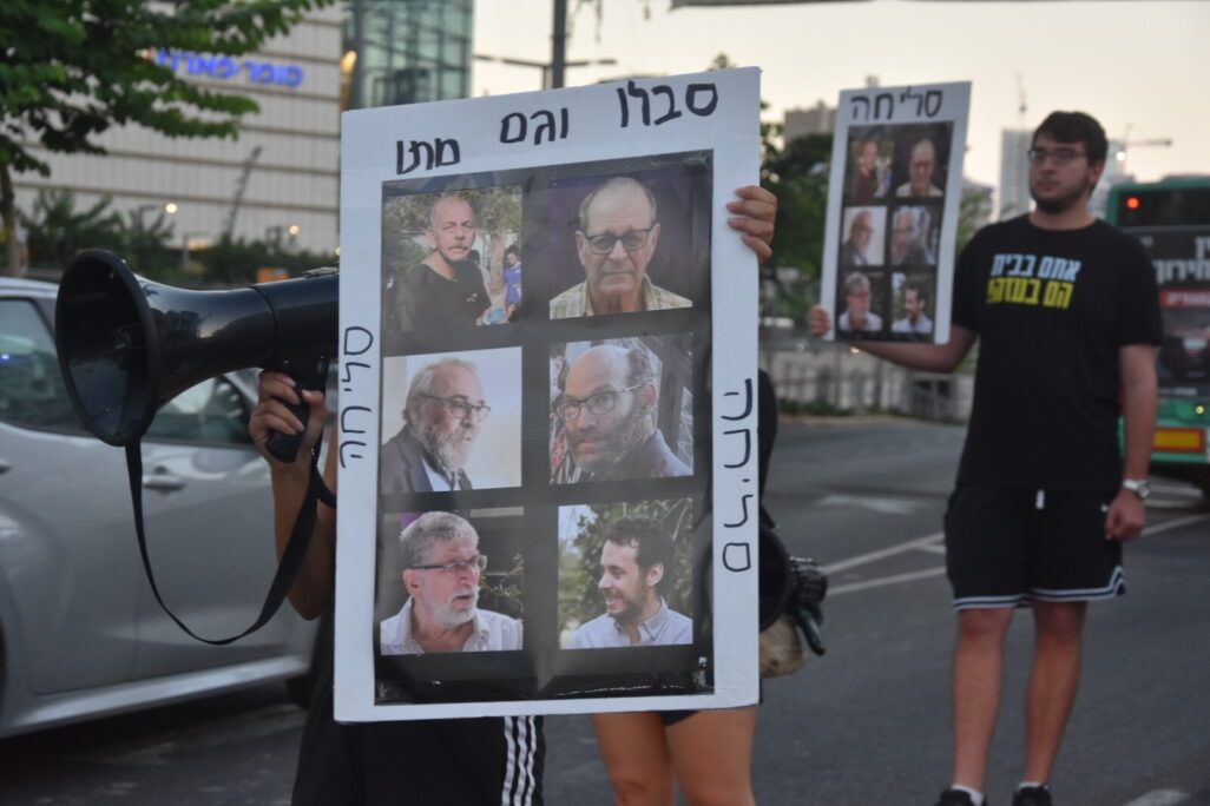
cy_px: 403
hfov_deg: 21.9
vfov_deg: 14.7
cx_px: 605
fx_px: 3126
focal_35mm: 93
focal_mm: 62
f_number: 5.6
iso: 800
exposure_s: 1/125
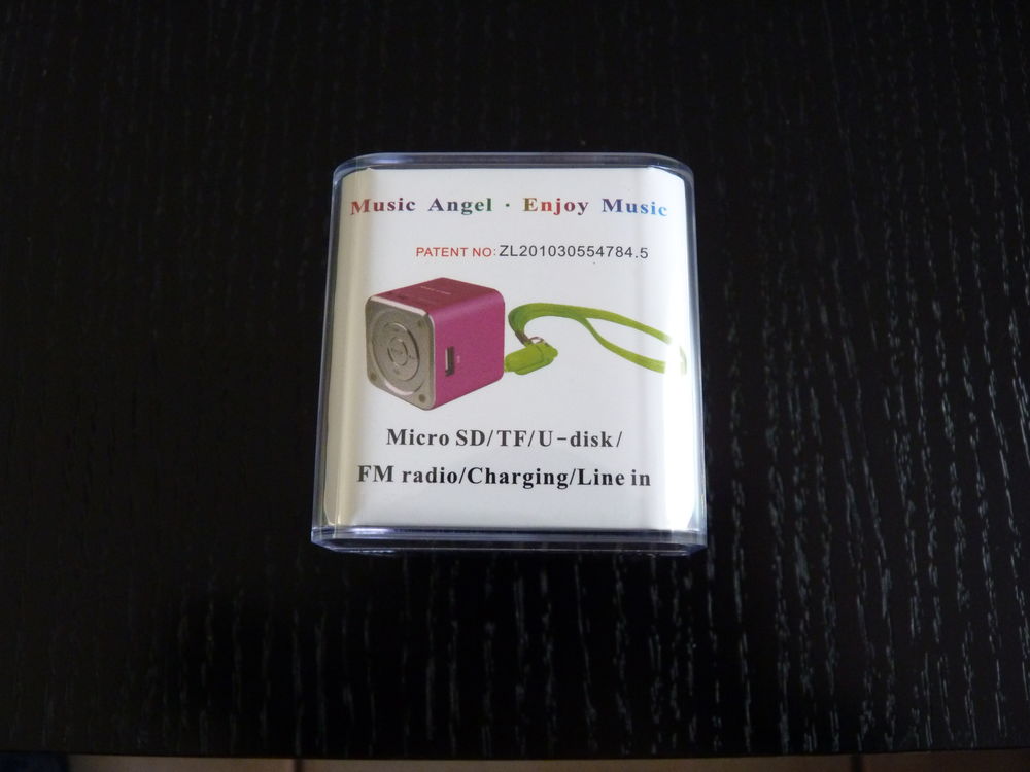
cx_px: 515
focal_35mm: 31
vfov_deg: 45.4
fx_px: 922
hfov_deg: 58.4
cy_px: 386
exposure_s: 1/20
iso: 400
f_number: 3
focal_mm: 5.4
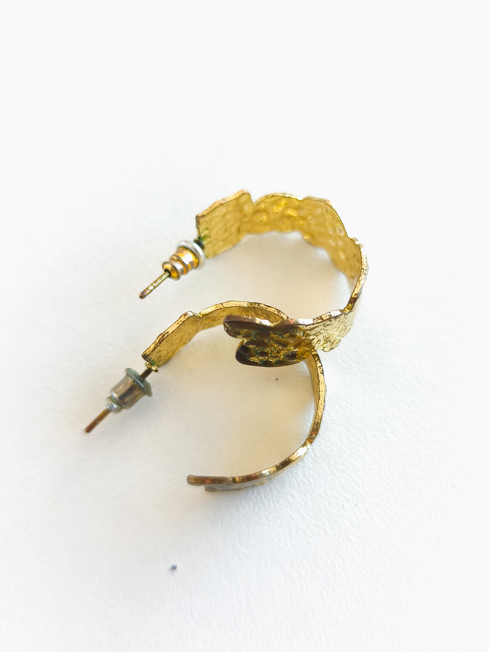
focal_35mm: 32
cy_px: 326
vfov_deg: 56.8
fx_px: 603
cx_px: 244
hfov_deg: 44.2
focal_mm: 6.14
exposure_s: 1/10
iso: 50
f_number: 1.65
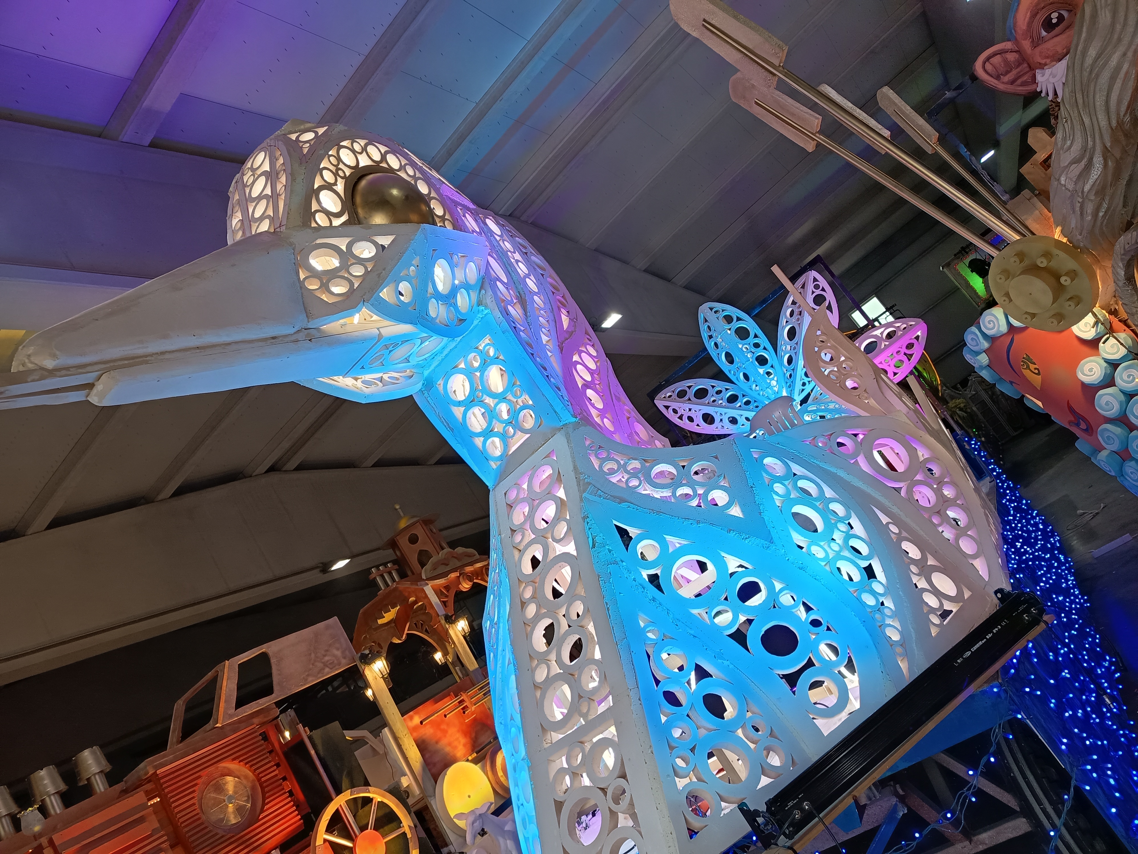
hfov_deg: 71.6
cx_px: 569
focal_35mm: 24
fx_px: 789
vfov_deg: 56.8
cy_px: 427
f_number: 1.7
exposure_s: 1/50
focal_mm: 5.27
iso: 246
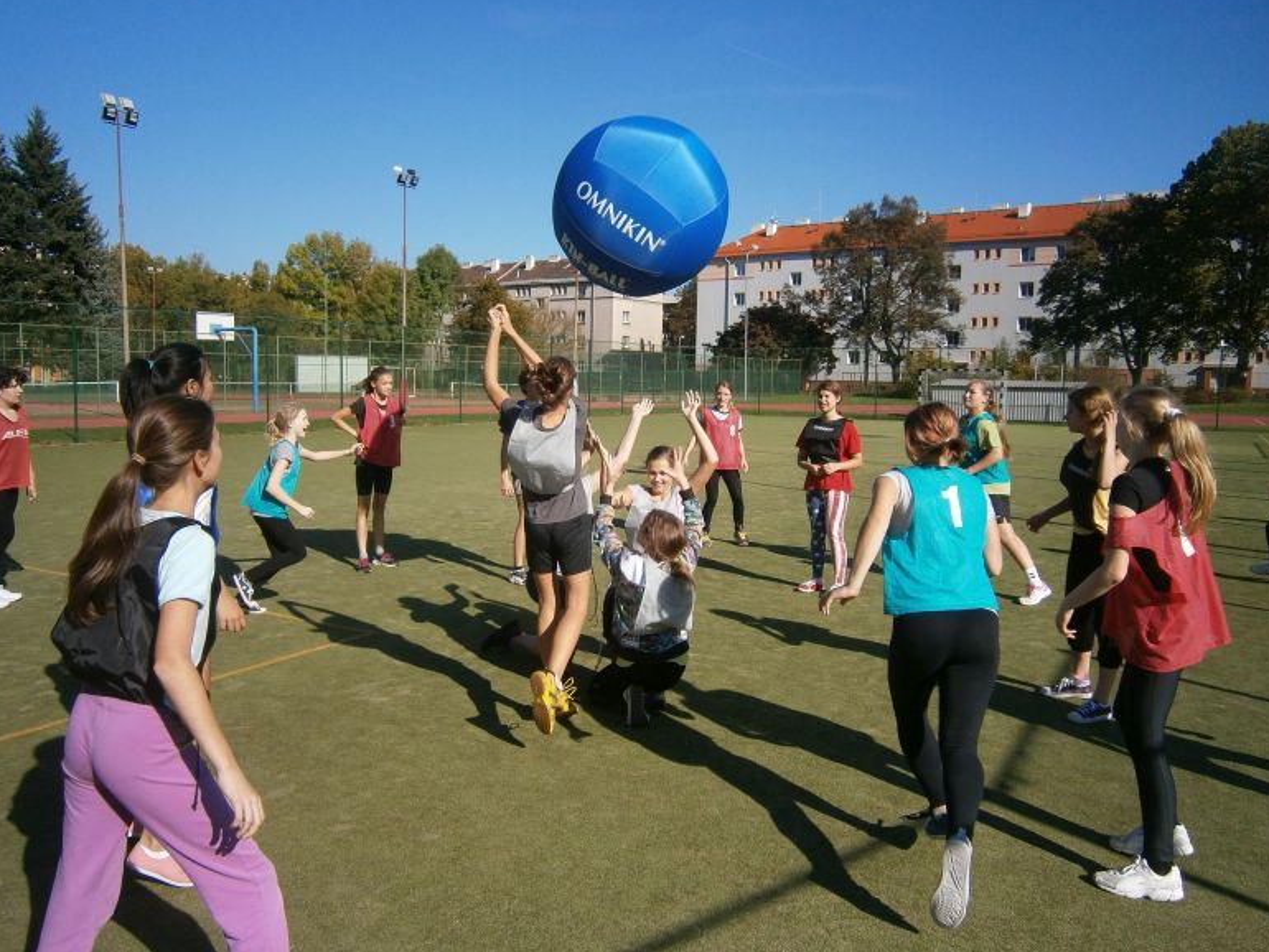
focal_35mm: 27
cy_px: 473
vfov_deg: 51.4
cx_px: 620
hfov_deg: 65.3
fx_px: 990
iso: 80
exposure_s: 1/1600
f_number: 2.8
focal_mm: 4.7
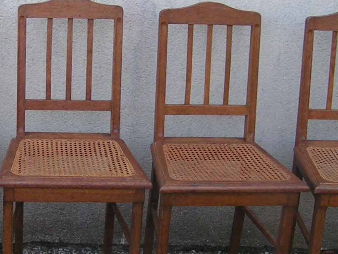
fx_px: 918
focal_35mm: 94
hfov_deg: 20.7
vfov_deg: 15.7
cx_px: 87
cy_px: 143
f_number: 3.5
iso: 50
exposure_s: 1/60
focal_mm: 5.8
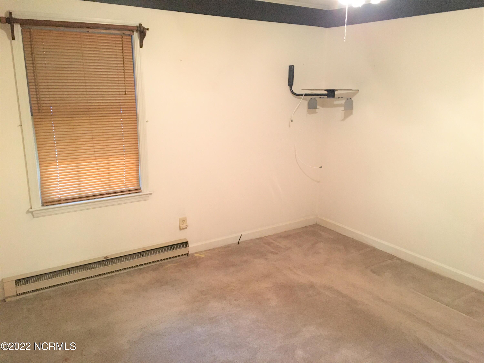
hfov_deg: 61.7
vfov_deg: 48.2
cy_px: 182
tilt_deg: -15.0
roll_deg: -1.3
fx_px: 405
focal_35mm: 29
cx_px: 242
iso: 200
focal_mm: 4.15
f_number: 2.2
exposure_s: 1/25
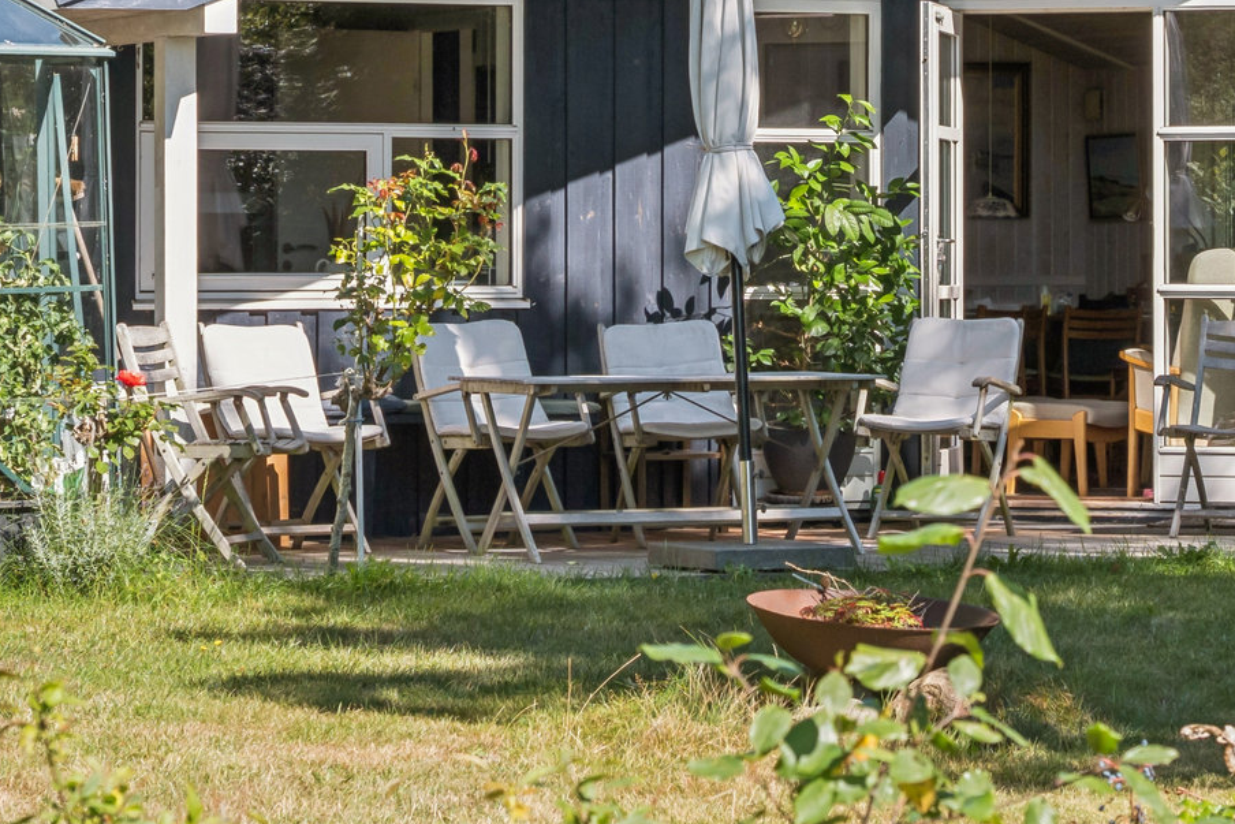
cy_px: 215
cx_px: 794
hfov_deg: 13.1
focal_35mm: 156
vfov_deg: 8.8
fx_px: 5352
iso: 200
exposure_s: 1/250
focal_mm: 47
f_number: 8
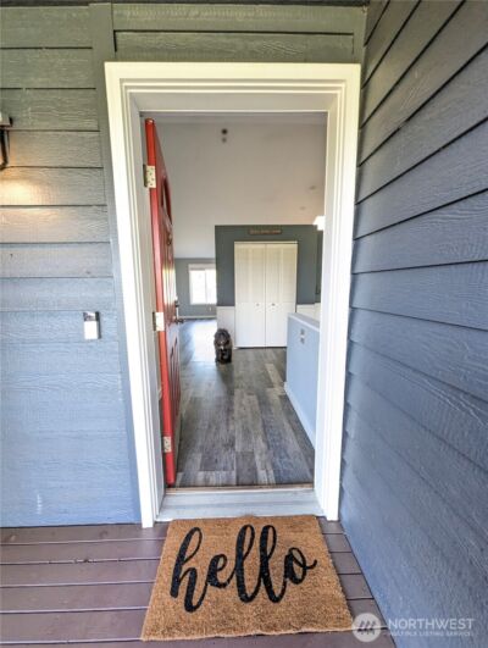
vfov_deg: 106.1
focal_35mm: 13
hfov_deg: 90.1
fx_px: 244
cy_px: 324
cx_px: 244
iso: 341
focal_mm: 1.95
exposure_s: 1/40
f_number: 2.2
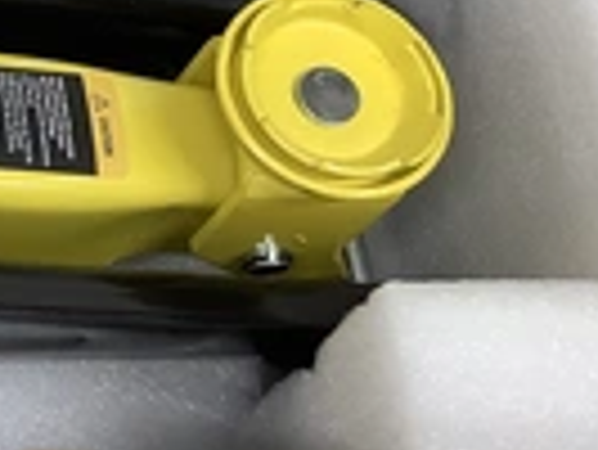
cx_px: -265
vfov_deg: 15.6
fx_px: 1608
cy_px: 9
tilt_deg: -61.5
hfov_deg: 18.9
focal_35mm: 93
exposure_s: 1/100
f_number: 2.4
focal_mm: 3.3
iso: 64
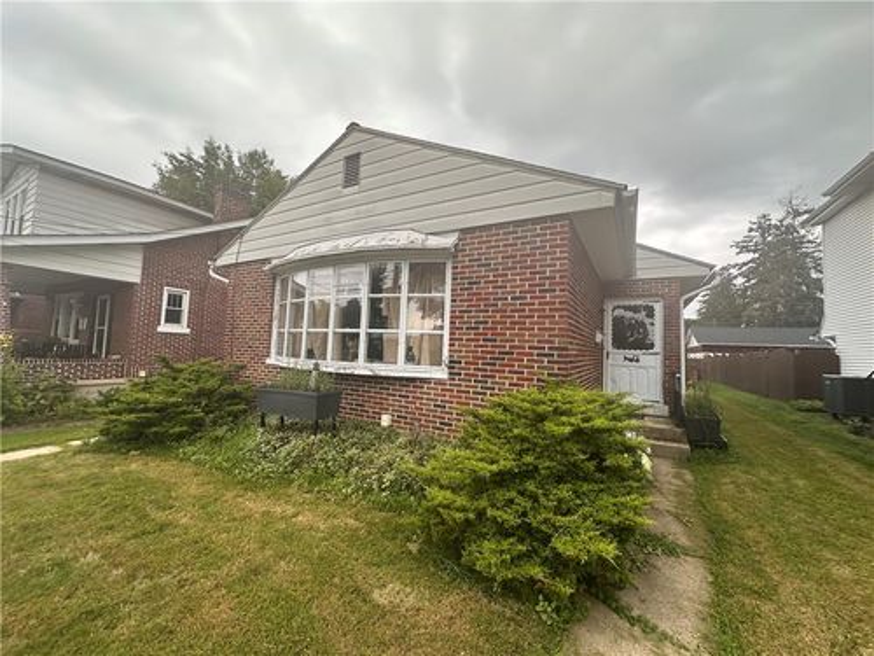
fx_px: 353
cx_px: 437
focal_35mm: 14
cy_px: 328
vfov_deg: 85.7
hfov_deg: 102.1
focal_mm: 2.22
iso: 40
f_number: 2.2
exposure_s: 1/114
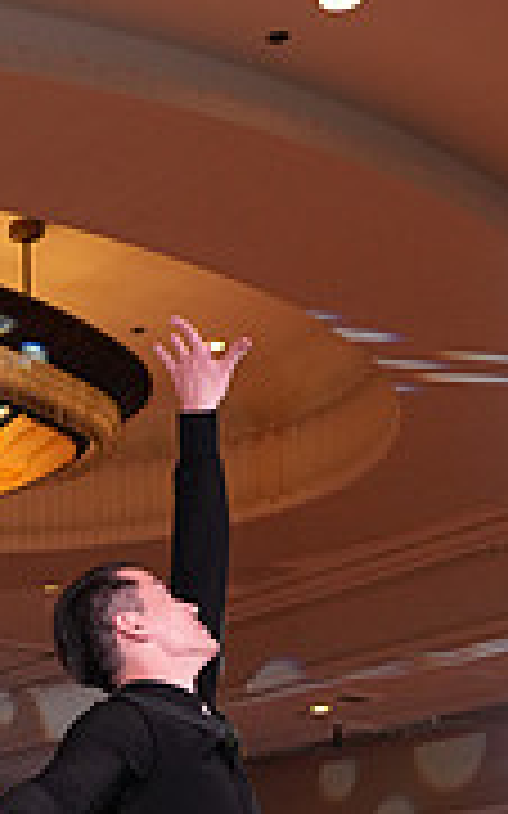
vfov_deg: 19.9
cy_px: 971
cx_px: -191
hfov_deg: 12.8
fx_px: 2173
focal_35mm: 98
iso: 2000
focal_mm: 30
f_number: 5
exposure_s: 1/200
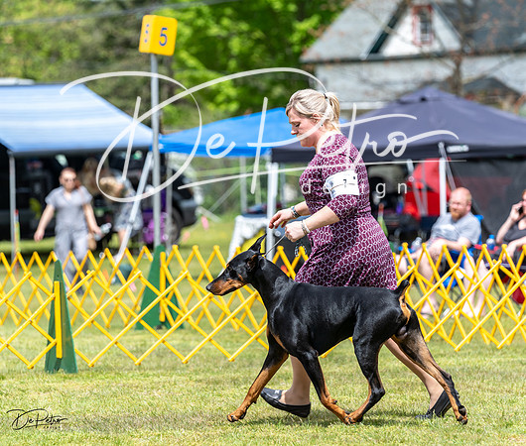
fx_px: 3533
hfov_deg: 8.5
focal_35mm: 222
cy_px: 222
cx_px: 265
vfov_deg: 7.2
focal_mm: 187
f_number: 4.5
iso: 100
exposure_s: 1/640
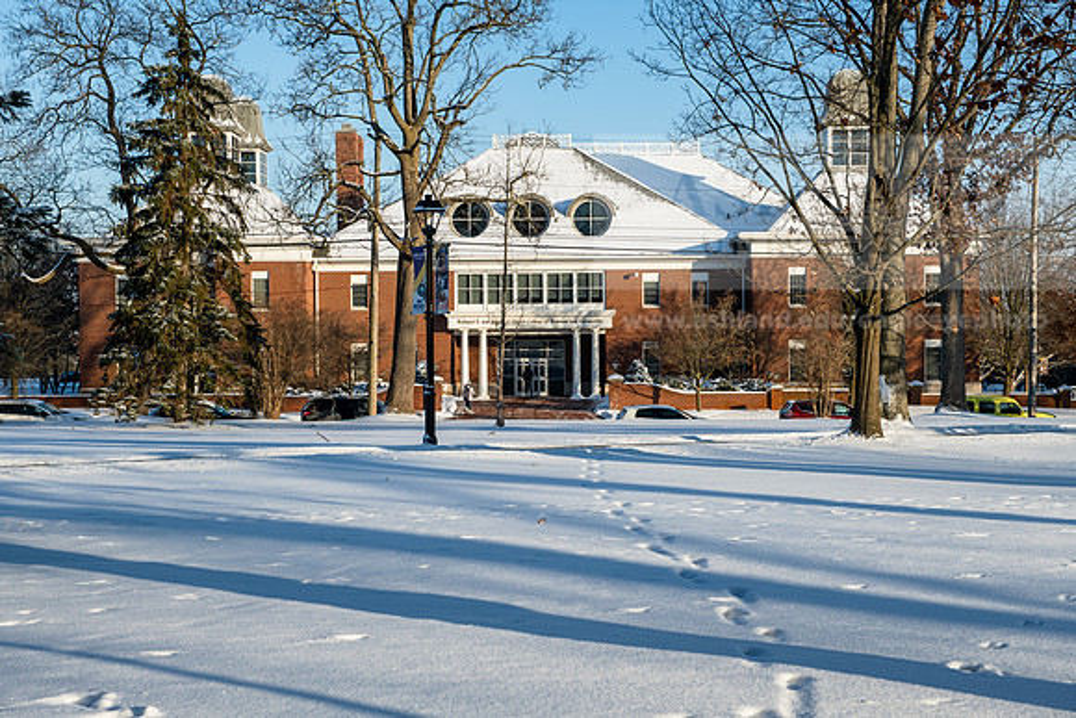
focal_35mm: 58
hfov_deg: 34.5
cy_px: 359
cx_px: 538
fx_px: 1734
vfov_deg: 23.4
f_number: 8
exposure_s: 1/400
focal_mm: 58
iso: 200
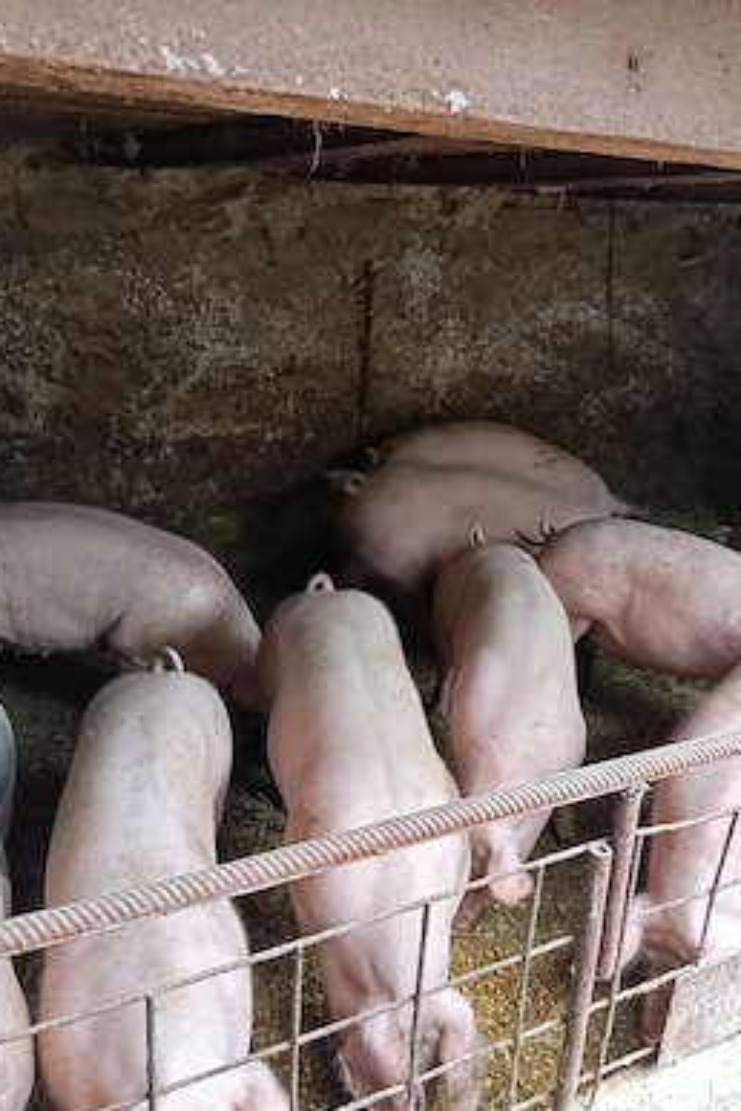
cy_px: 548
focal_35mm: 30
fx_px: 926
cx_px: 368
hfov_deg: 43.6
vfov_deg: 61.9
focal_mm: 4.22
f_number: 1.8
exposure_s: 1/33.3
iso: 814
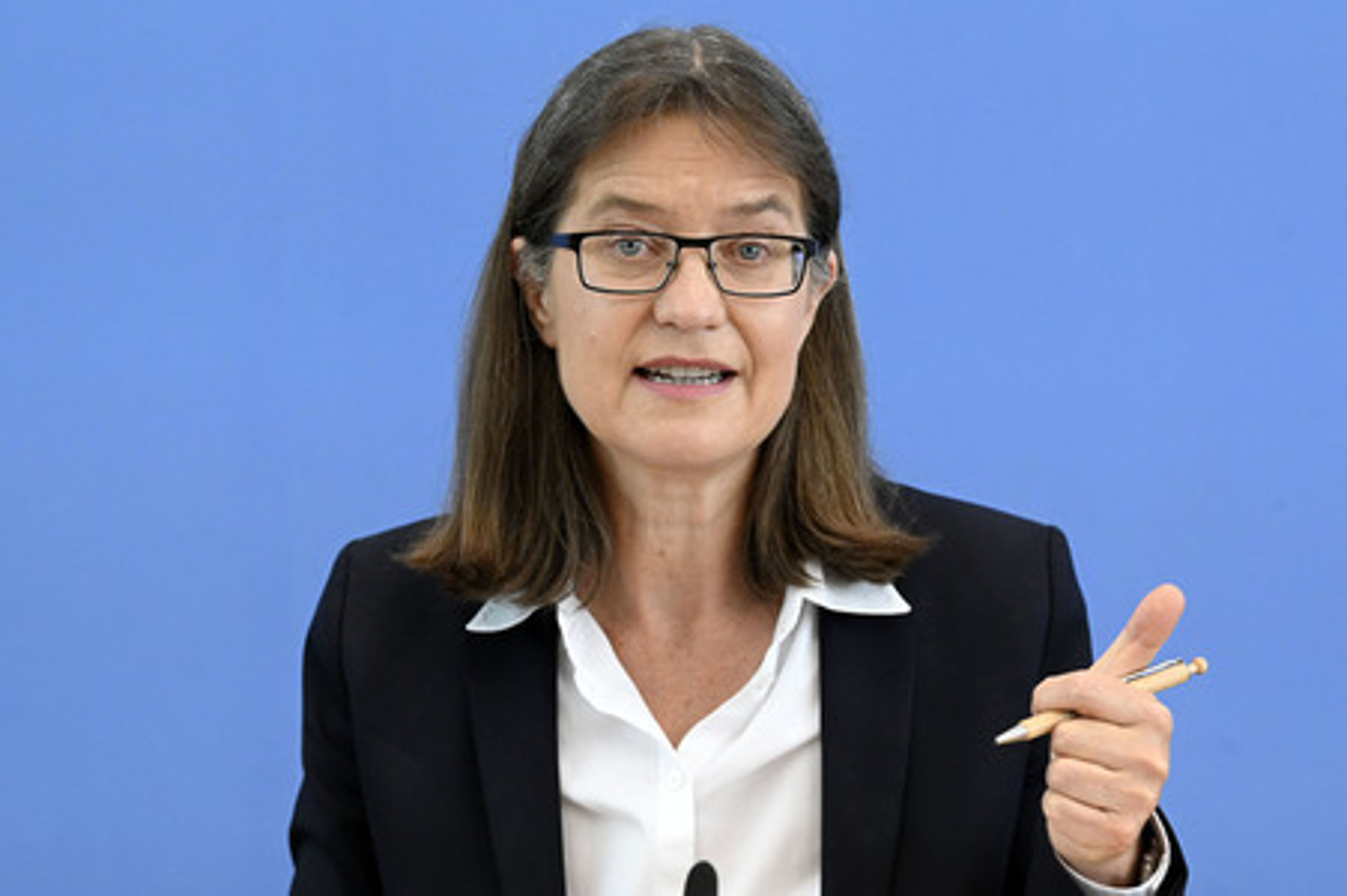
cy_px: 448
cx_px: 674
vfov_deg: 13.0
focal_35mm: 105
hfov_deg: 19.5
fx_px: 3926
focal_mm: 105
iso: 5000
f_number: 7.1
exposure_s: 1/800
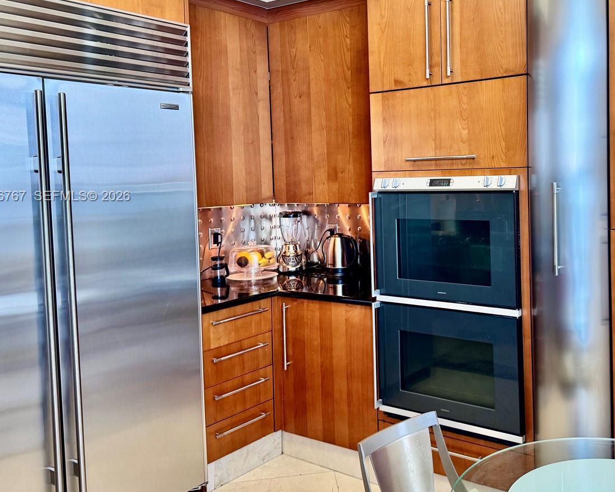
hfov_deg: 52.0
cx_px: 403
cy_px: 197
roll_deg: +1.5
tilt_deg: -2.7
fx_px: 619
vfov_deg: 43.2
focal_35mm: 34
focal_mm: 6.76
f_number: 1.78
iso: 200
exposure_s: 1/60
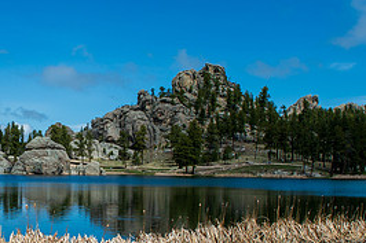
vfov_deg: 21.2
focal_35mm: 64
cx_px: 58
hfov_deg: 30.4
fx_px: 650
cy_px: 158
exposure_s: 1/400
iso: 125
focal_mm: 24
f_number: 11
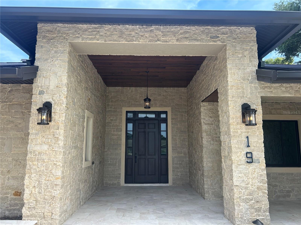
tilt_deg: +8.4
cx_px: 150
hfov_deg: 67.3
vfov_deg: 53.1
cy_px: 112
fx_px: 226
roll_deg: +0.0
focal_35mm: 26
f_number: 1.5
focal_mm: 5.7
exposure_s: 1/1009
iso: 50
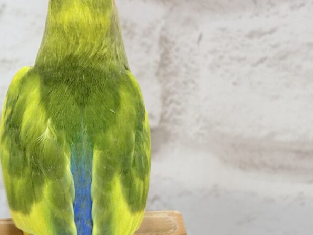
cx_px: 96
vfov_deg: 14.1
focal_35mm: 105
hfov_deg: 18.6
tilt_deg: -6.7
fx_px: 950
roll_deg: -0.4
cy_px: 139
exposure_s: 1/50
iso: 32
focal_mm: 5.96
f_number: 1.6
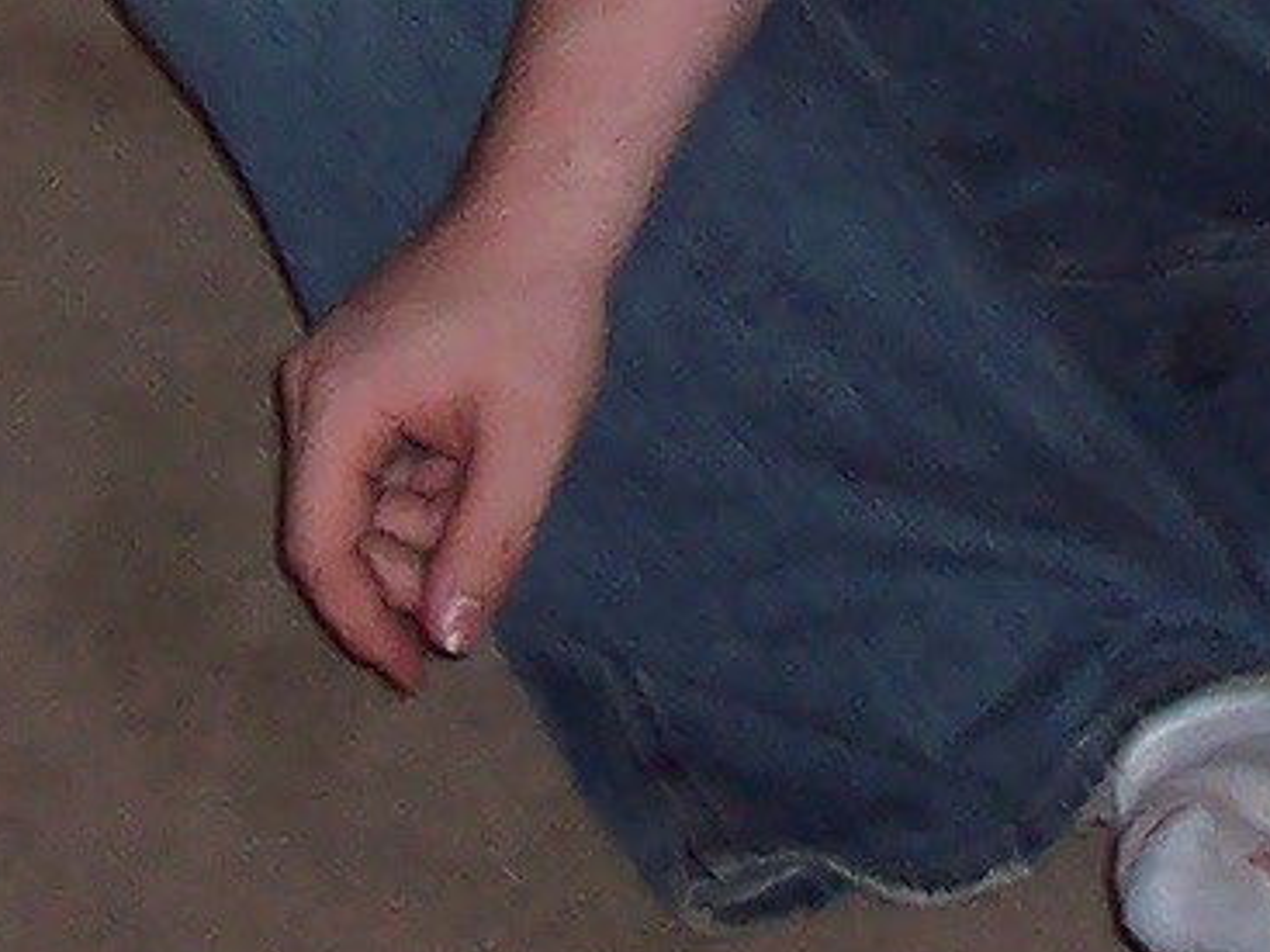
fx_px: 7519
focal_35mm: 205
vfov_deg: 7.2
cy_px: -357
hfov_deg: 9.5
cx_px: 1557
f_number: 2.8
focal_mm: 5.6
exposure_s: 1/60
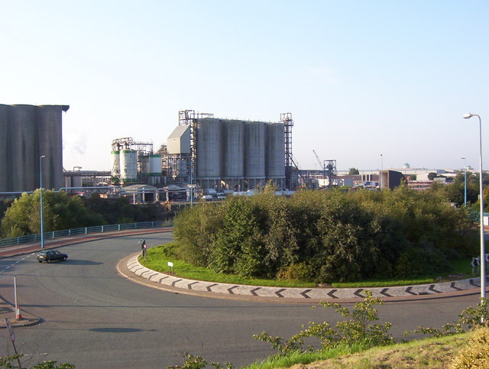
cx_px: 244
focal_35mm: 36
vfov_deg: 39.8
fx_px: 510
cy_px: 184
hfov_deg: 51.3
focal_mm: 5.54
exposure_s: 1/698
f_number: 2.76
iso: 100
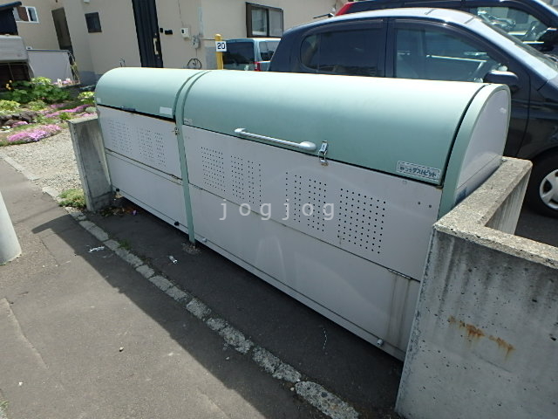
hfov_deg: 79.0
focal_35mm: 21
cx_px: 279
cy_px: 210
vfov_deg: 63.4
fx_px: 339
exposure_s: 1/640
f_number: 3.5
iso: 125
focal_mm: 3.7
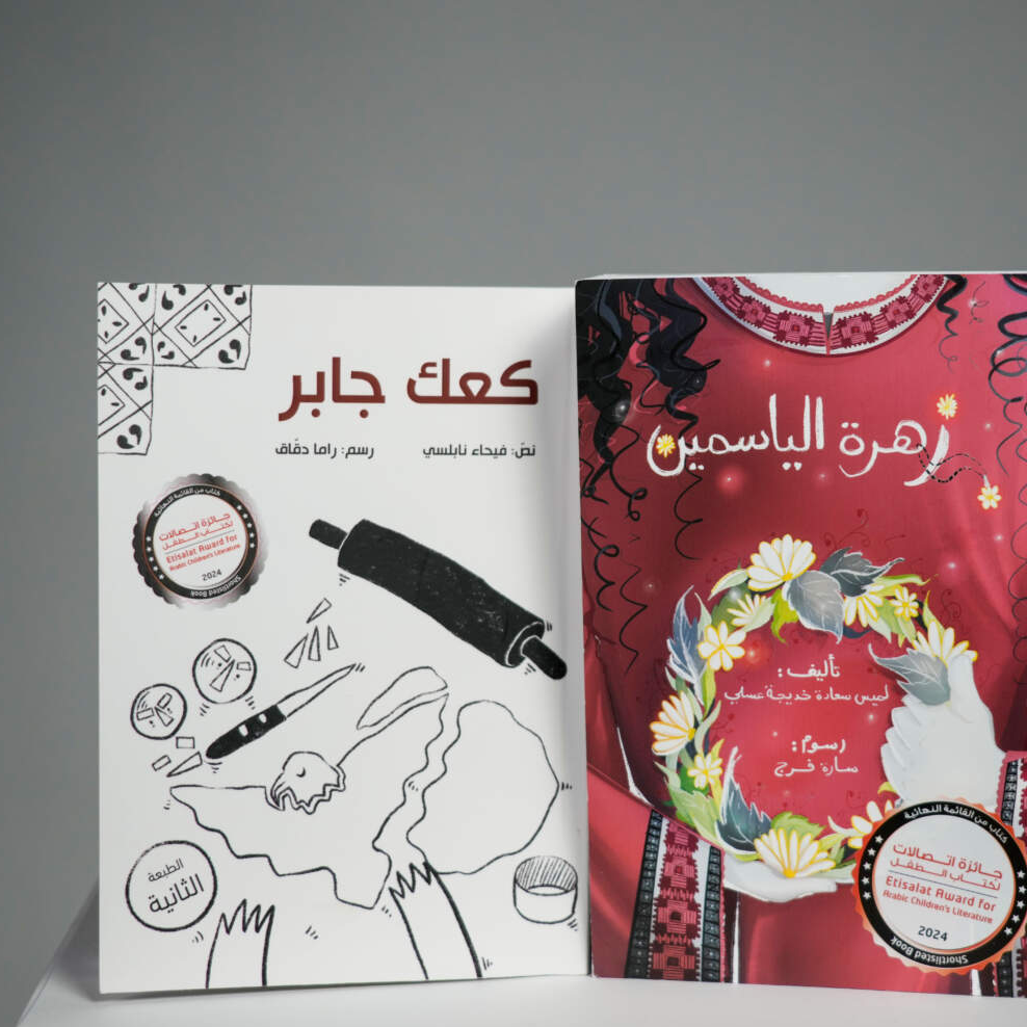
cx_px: 601
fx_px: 2685
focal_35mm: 80
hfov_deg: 21.6
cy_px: 511
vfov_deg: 21.7
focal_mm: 62
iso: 250
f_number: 5
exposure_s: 1/80
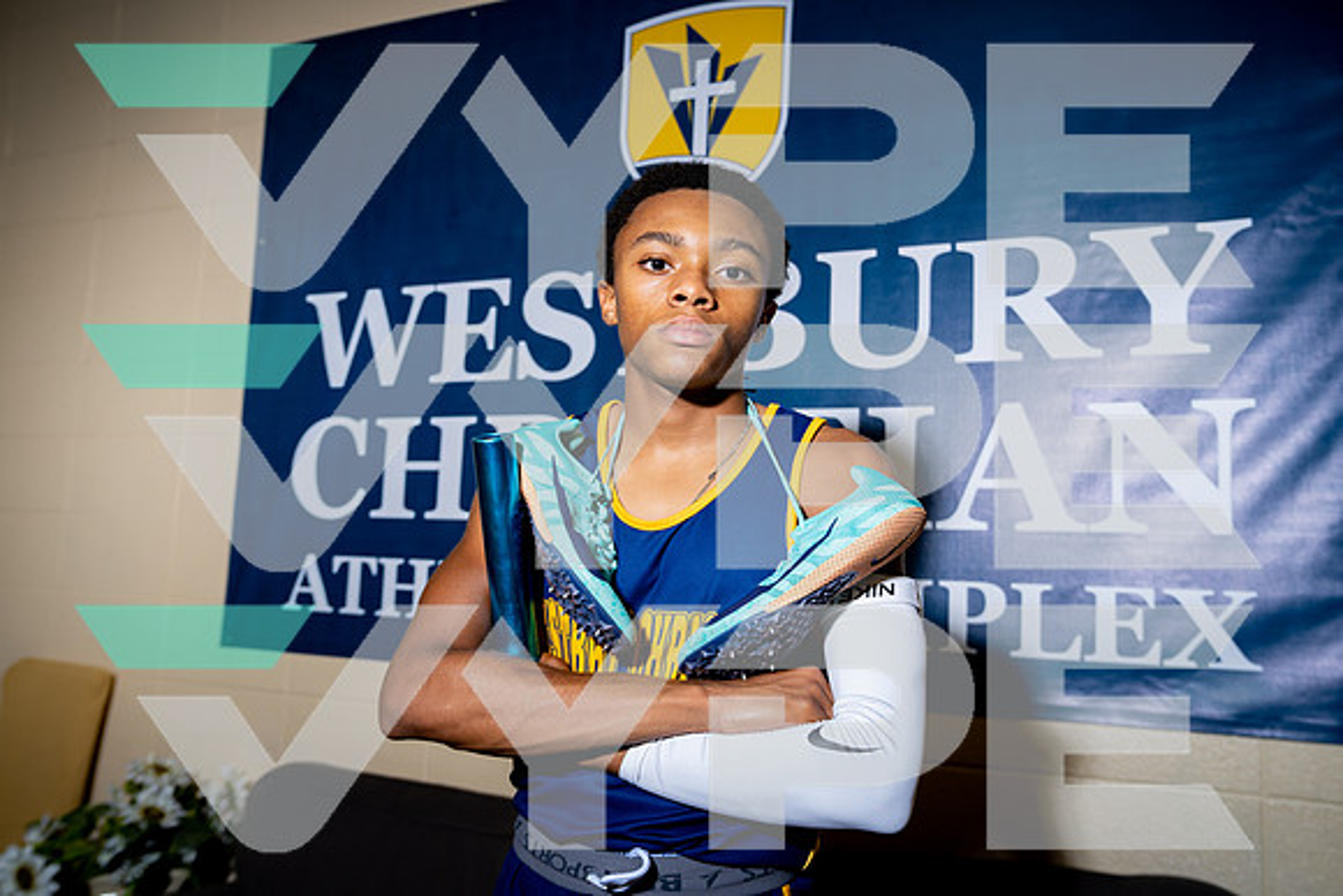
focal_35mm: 32
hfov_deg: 58.7
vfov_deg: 41.1
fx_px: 1194
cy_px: 448
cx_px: 672
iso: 200
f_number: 4.5
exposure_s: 1/250
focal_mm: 32
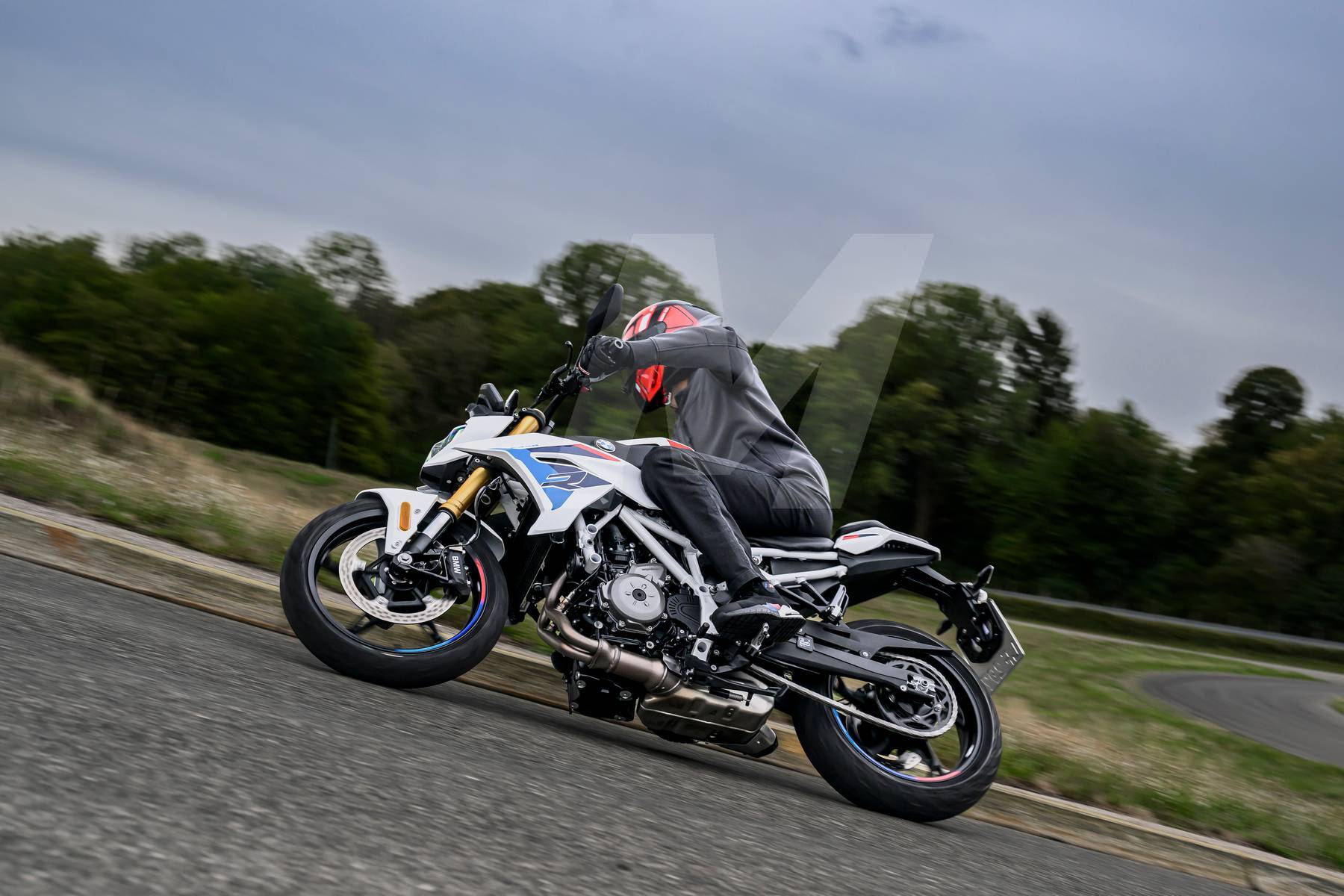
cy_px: 417
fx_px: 1875
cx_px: 718
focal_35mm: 50
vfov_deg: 26.9
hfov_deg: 39.4
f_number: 6.3
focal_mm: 47
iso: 320
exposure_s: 1/320
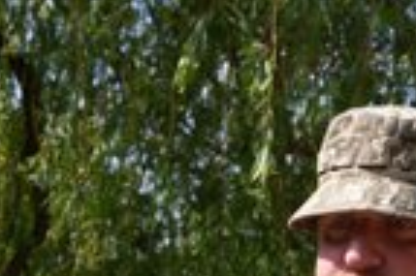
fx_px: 1166
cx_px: 297
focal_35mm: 101
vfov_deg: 13.0
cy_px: 385
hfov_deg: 20.1
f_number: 6.3
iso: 100
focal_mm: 36
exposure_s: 1/200
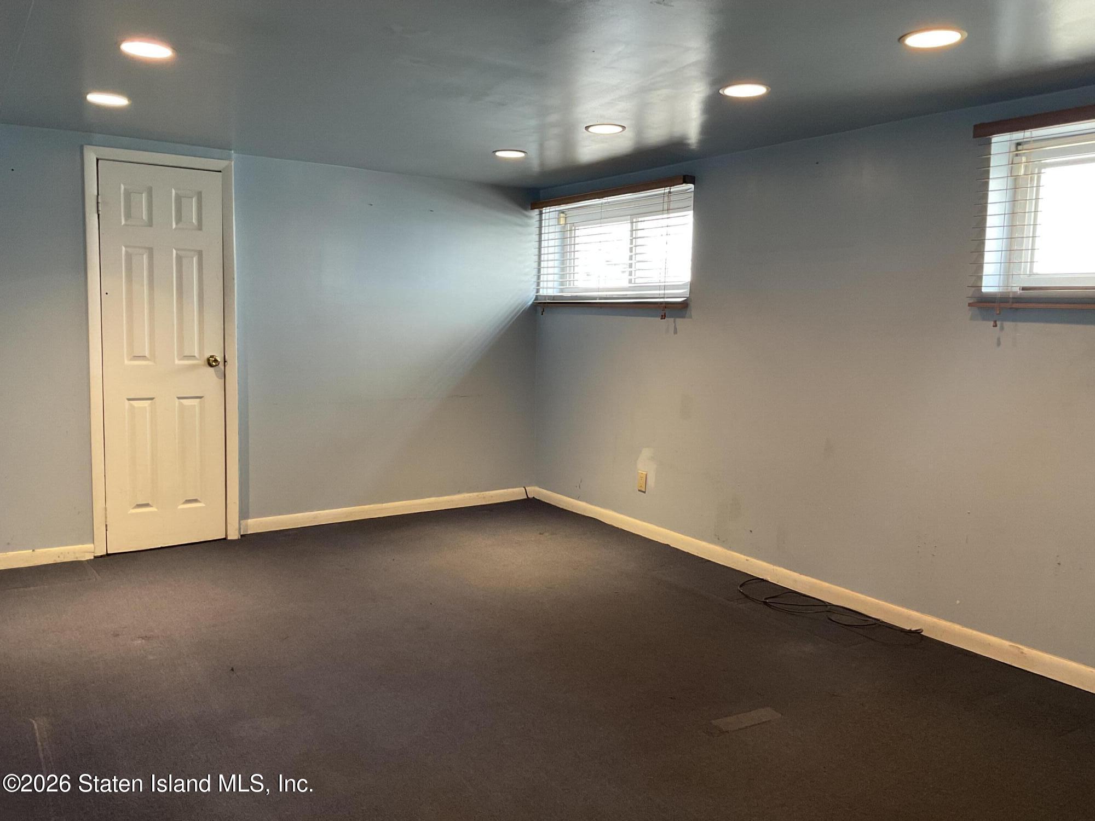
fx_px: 917
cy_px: 410
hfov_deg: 61.7
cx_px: 548
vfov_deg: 48.2
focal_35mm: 29
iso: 100
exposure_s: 1/60
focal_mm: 3
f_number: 1.8
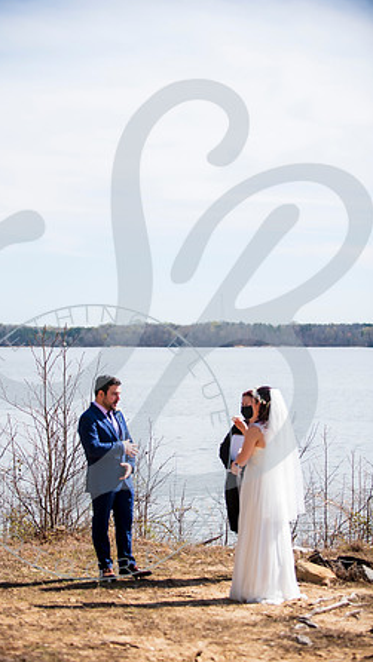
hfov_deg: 16.3
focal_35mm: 74
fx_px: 1301
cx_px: 160
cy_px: 330
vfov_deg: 28.6
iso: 100
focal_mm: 70
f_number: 2.8
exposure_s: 1/1000
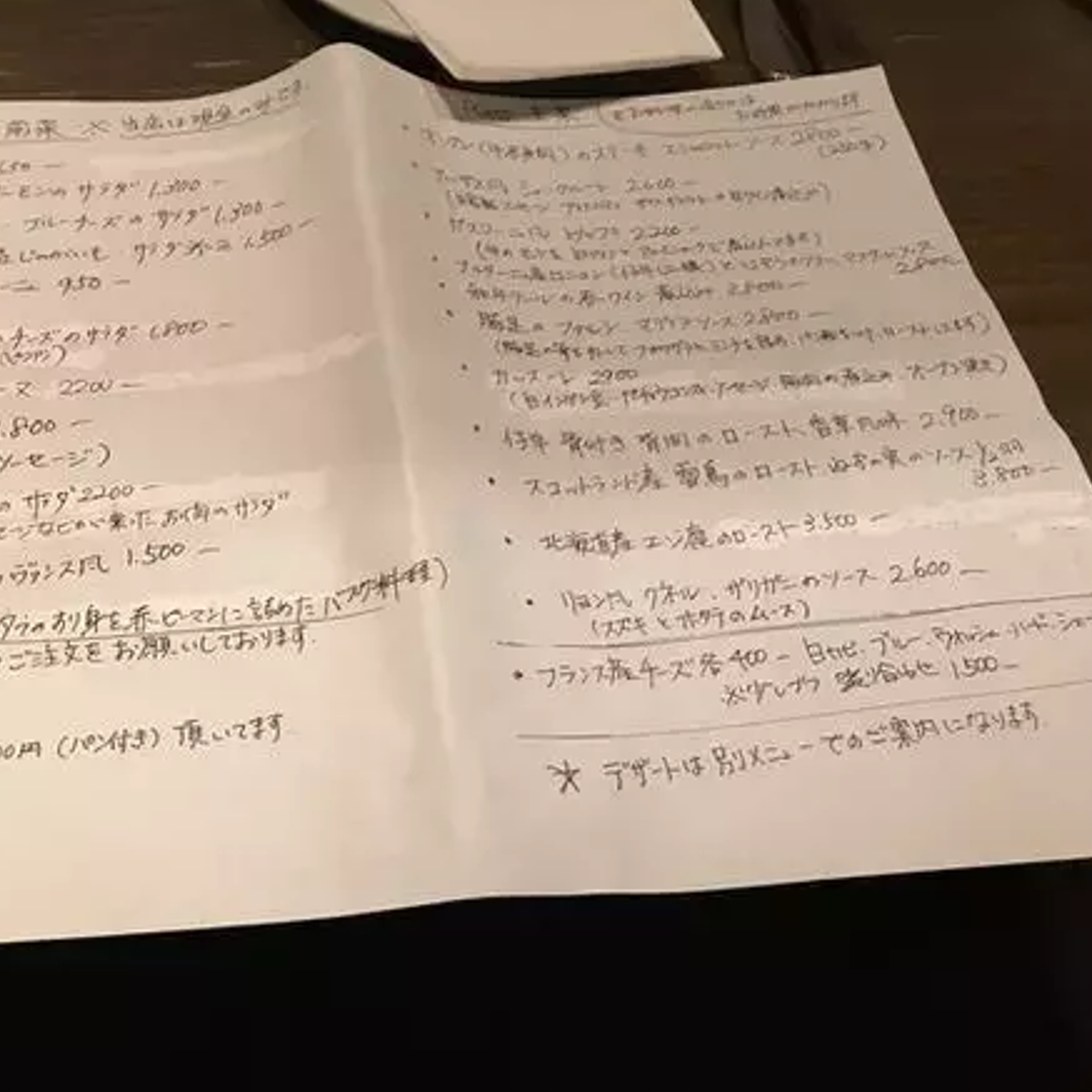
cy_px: 532
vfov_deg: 48.4
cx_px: 360
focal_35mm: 34
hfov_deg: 47.6
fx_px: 1213
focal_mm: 3.99
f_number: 1.8
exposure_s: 1/15
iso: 50
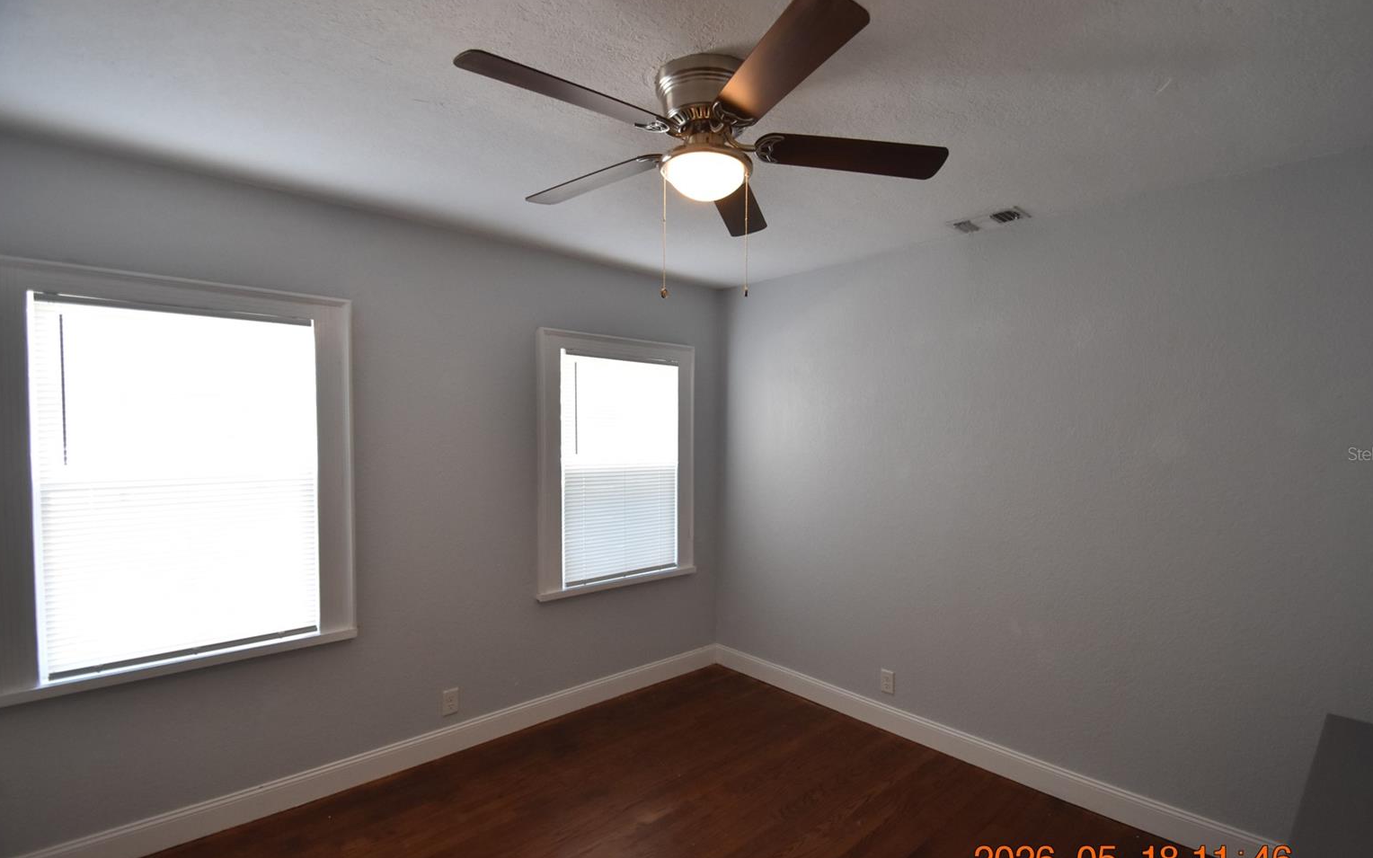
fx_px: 599
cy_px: 454
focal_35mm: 16
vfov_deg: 71.2
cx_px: 709
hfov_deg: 97.8
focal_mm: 10
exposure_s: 1/125
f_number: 3.5
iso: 800
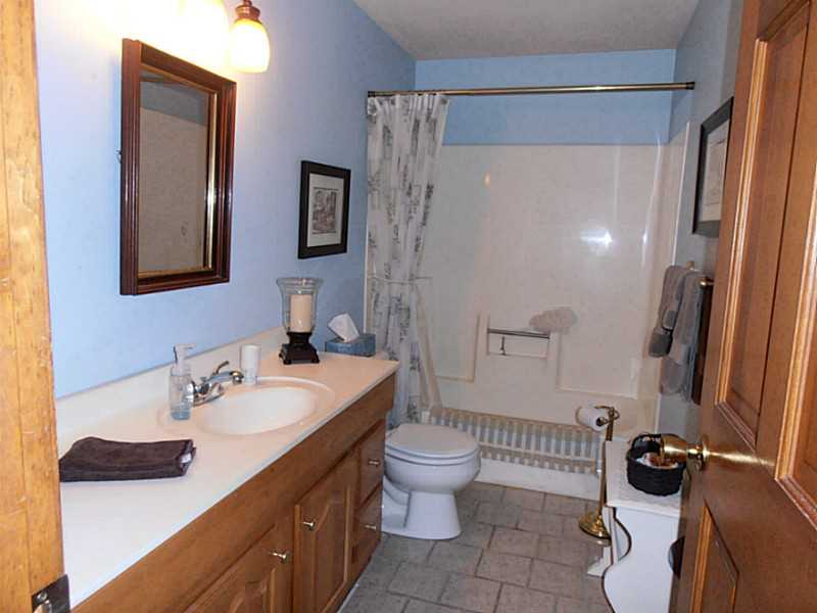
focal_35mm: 24
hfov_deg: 71.6
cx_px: 408
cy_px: 306
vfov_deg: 56.8
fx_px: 566
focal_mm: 4.2
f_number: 3
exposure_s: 1/30
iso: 125
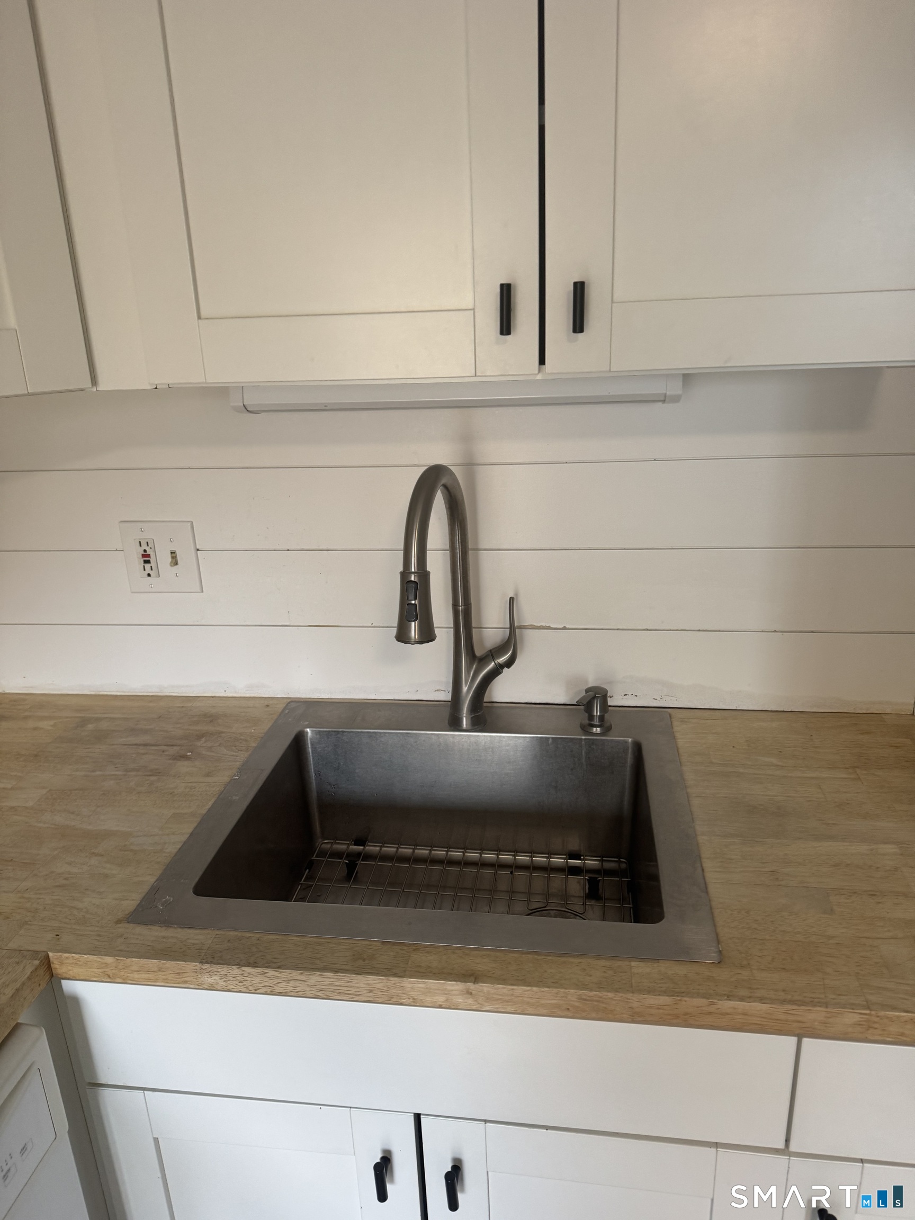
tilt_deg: -21.7
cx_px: 458
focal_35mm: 24
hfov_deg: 56.8
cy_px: 610
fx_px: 846
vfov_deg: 71.6
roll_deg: +1.4
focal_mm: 6.76
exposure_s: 1/120
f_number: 1.78
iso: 160
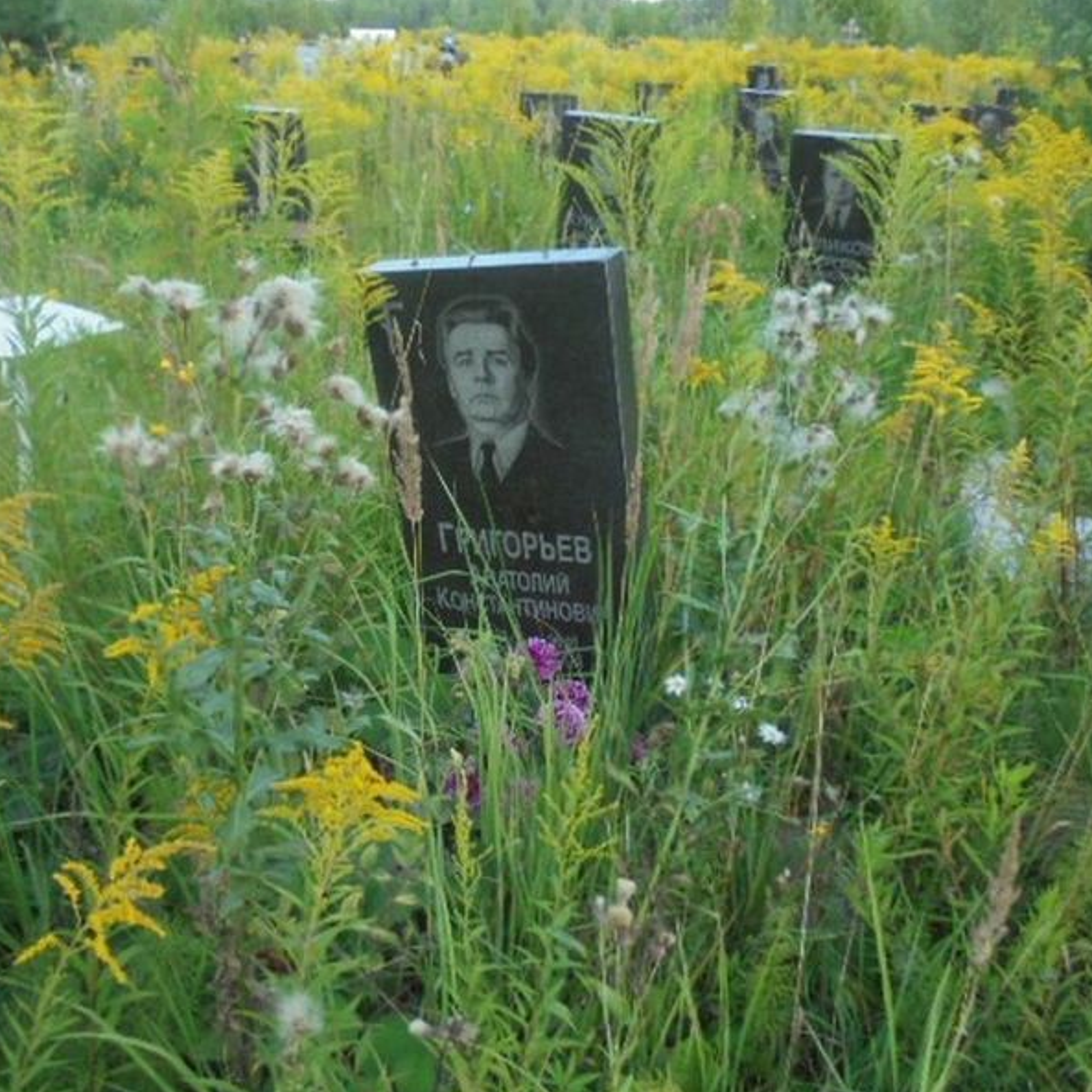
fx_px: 1106
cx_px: 451
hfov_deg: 52.3
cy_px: 545
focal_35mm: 31
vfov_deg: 52.5
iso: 100
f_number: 3.5
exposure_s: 1/160
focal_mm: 4.6
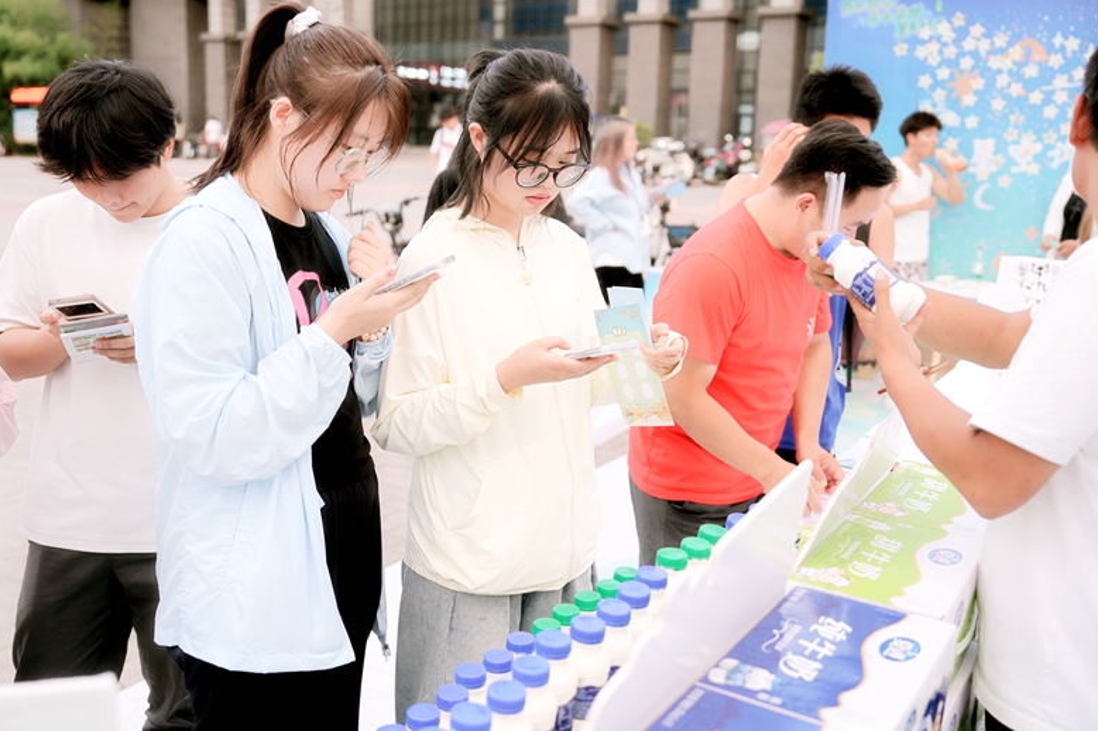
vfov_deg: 36.8
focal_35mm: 36
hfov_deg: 53.1
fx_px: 1097
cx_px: 536
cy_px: 373
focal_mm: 35
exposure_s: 1/320
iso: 400
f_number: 2.8
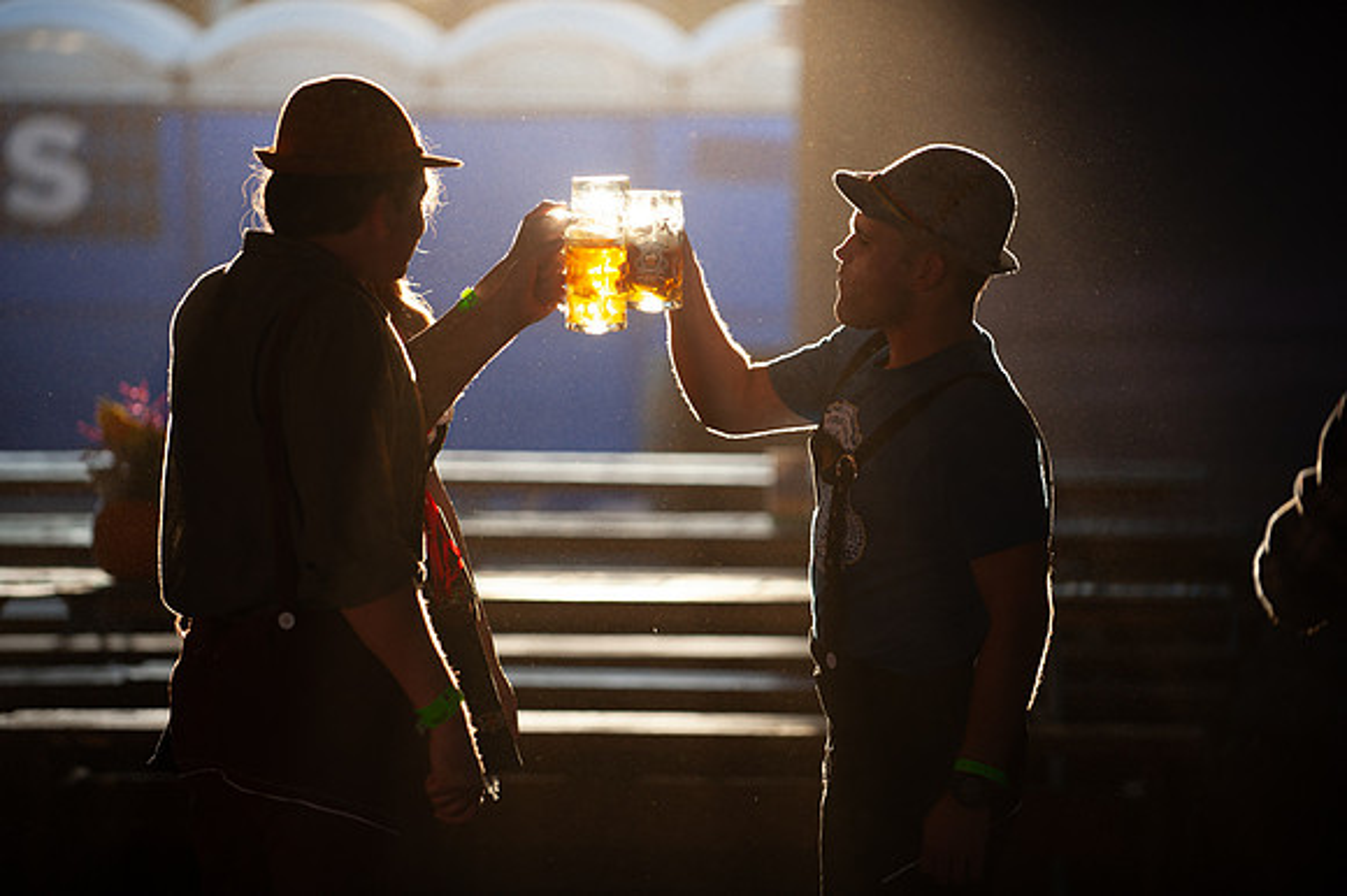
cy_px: 448
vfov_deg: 8.1
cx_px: 674
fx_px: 6357
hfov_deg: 12.1
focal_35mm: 170
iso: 200
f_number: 2.8
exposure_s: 1/400
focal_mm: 170
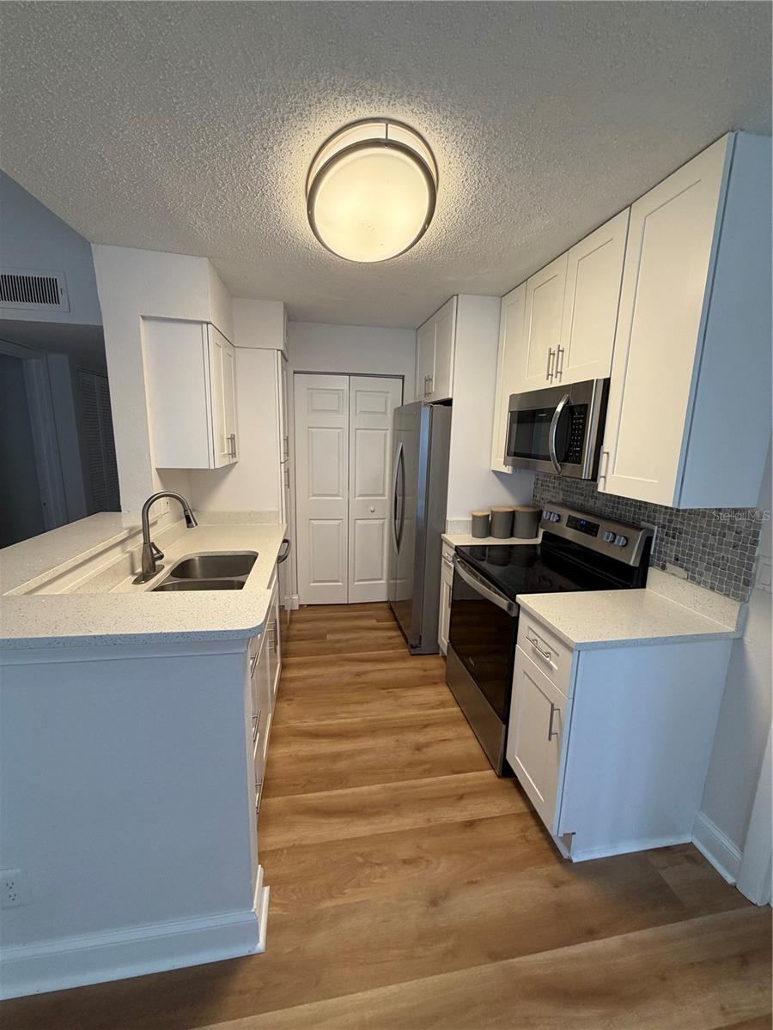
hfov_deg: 85.7
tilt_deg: -10.1
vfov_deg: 102.1
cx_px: 386
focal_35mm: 14
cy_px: 515
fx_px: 417
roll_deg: -0.2
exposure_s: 1/120
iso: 200
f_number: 2.2
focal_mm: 2.22
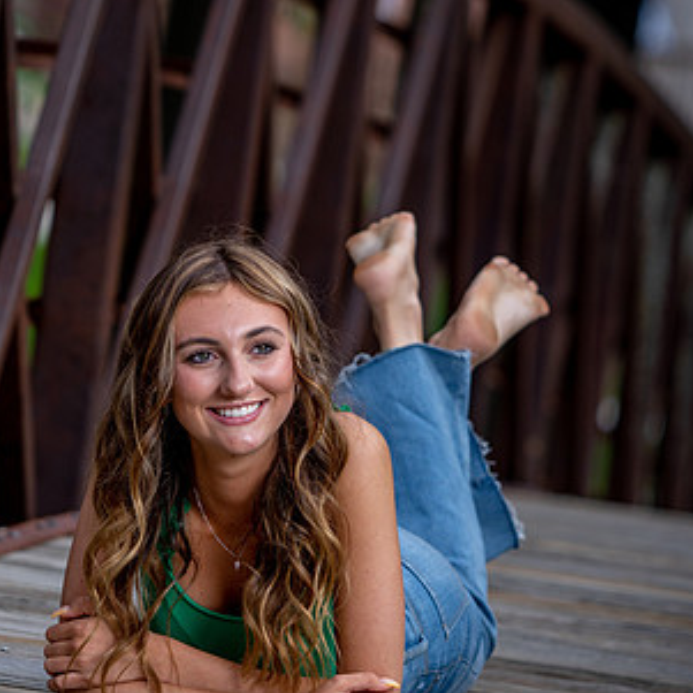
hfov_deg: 5.9
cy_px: 388
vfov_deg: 5.9
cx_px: 159
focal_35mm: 295
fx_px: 6682
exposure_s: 1/200
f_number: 4
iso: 100
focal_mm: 180
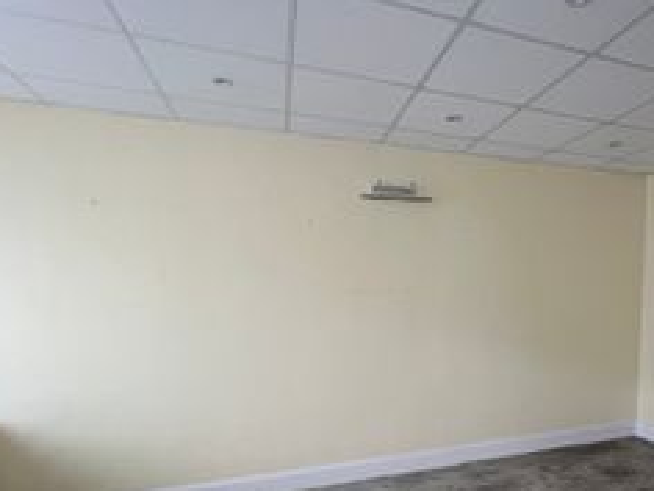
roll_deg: +0.7
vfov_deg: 58.9
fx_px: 416
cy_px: 347
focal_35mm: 22
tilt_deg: -5.7
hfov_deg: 72.0
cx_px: 477
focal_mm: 1.57
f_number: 1.8
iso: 200
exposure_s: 1/50
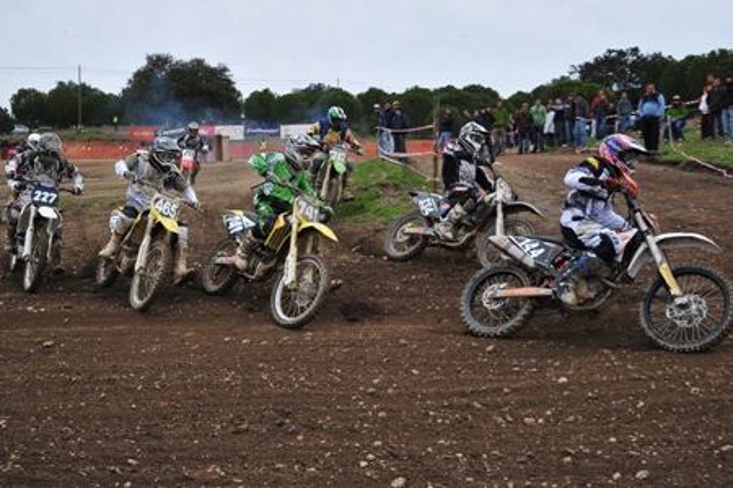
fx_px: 641
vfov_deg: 41.7
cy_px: 244
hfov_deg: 59.5
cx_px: 366
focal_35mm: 32
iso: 400
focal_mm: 21
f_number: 4
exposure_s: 1/500
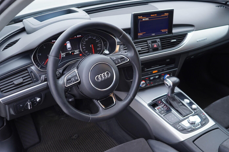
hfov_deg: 51.9
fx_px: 235
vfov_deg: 35.9
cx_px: 113
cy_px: 76
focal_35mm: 37
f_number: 2.8
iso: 200
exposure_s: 1/40
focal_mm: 24
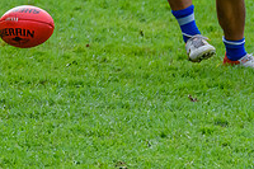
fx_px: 11829
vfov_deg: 0.8
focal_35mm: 1678
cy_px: -120
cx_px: 177
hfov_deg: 1.2
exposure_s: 1/1600
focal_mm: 350
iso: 3200
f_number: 6
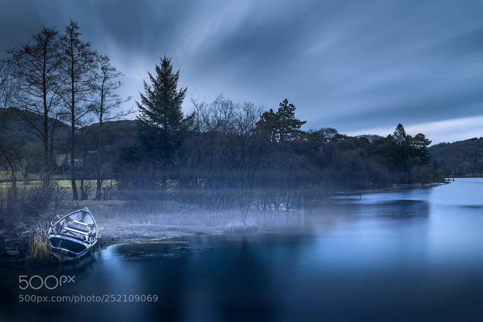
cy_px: 161
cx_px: 242
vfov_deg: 37.9
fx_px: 470
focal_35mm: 35
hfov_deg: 54.4
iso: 31
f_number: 22
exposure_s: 143
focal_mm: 35
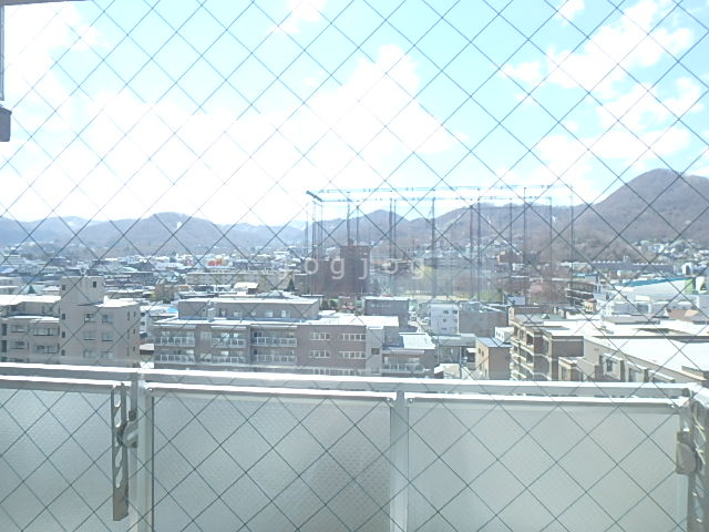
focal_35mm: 21
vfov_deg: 63.4
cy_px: 266
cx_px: 354
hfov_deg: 79.0
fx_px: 430
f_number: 3.5
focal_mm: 3.7
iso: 125
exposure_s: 1/500
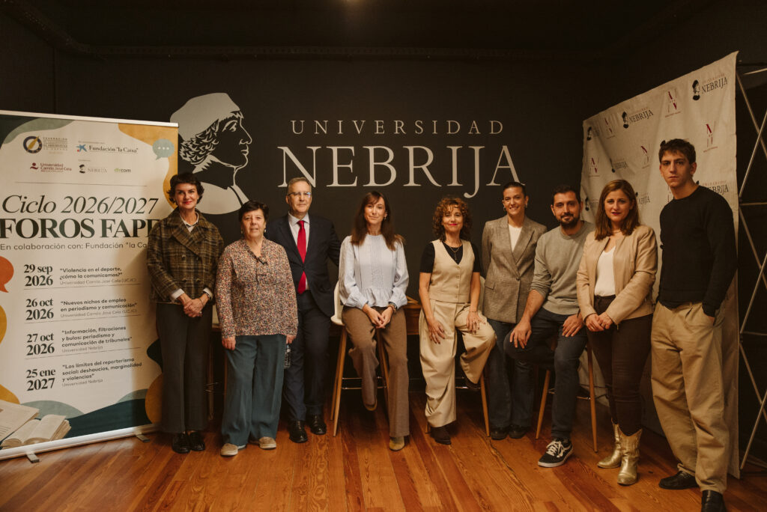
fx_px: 746
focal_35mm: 35
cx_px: 384
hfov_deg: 54.4
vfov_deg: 37.9
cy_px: 256
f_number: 2.8
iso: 2500
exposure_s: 1/250
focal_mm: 35
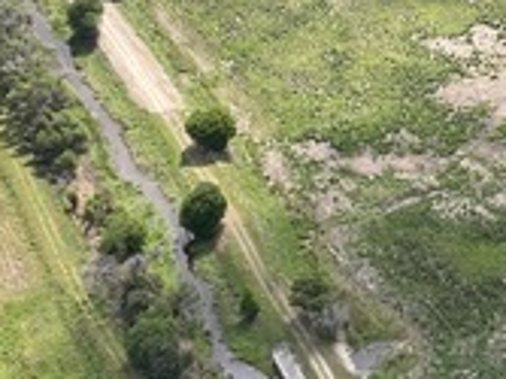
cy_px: 127
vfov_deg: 14.6
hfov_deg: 18.6
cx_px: 585
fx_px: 1475
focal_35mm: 101
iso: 16
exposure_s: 1/781
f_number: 1.8
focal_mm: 3
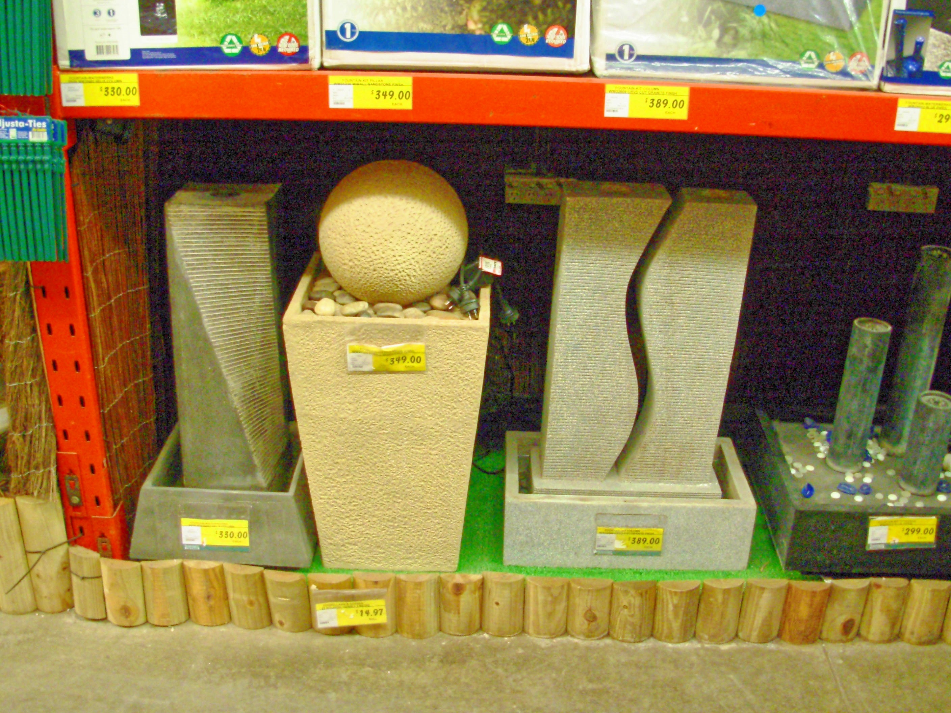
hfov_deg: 49.0
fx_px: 1044
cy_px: 356
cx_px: 476
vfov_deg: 37.7
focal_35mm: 38
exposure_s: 1/3.33
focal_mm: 6.3
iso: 159
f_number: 2.9
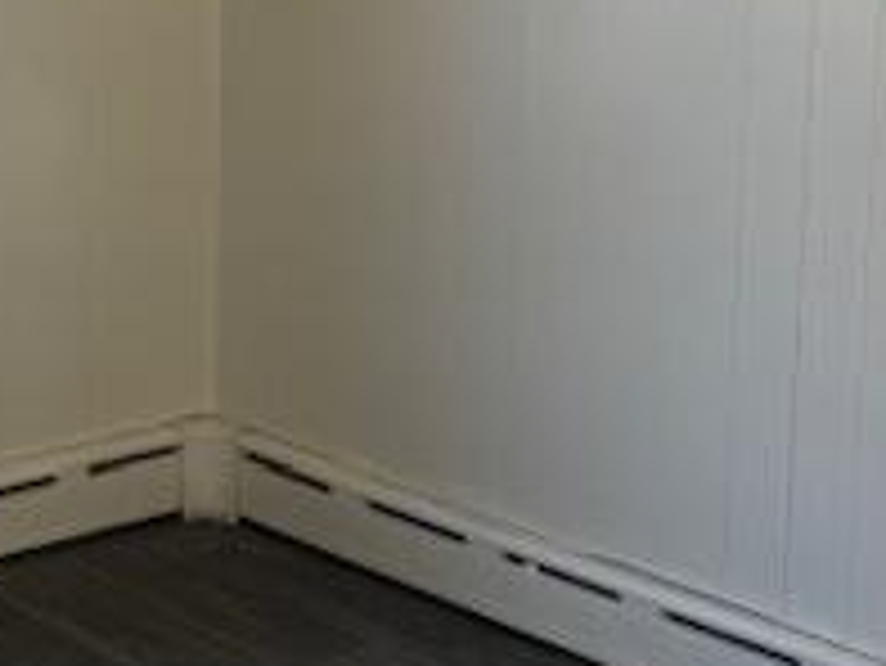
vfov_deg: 18.5
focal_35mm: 78
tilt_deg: -7.5
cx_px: -139
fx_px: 1998
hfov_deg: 23.2
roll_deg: +0.2
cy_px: 14
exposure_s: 1/121
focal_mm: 6.76
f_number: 1.78
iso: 80
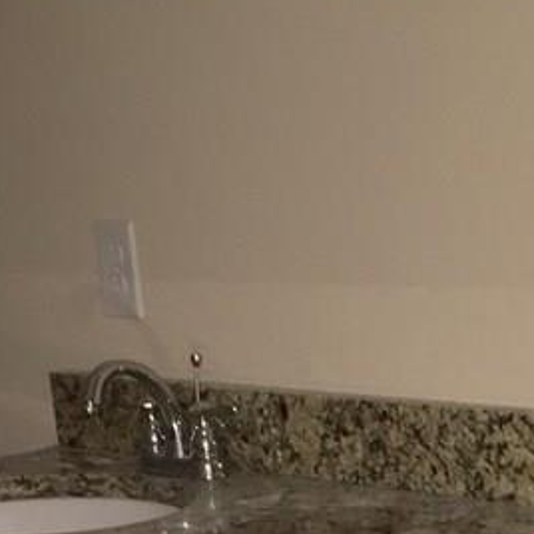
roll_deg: +2.3
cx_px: 502
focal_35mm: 98
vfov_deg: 16.5
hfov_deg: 17.4
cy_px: 745
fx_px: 1710
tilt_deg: -19.7
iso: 64
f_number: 2.2
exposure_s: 1/20
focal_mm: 4.15
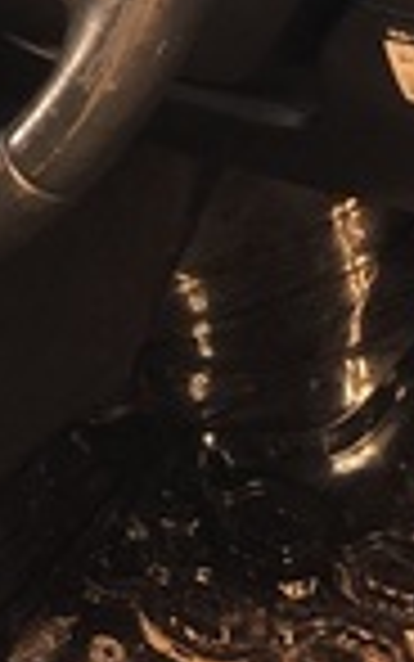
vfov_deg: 12.3
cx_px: -234
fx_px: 2922
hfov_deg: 7.9
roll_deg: +5.6
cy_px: -311
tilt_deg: -13.9
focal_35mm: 162
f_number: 1.8
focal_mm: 3.99
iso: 32
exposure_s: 1/30
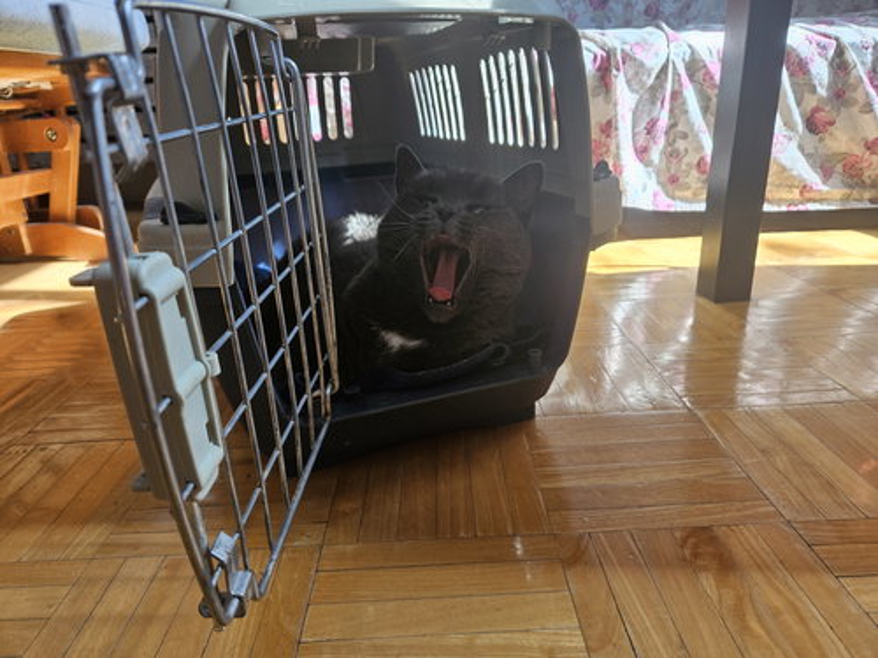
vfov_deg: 58.9
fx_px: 583
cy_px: 329
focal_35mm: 23
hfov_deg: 73.9
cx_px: 439
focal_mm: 5.4
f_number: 1.8
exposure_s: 1/120
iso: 64
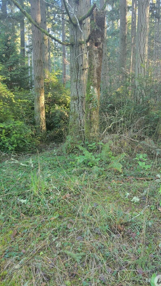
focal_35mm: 29
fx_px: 220
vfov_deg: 66.1
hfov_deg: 39.7
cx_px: 106
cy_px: 144
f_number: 1.8
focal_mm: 5.4
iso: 200
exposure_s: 1/60
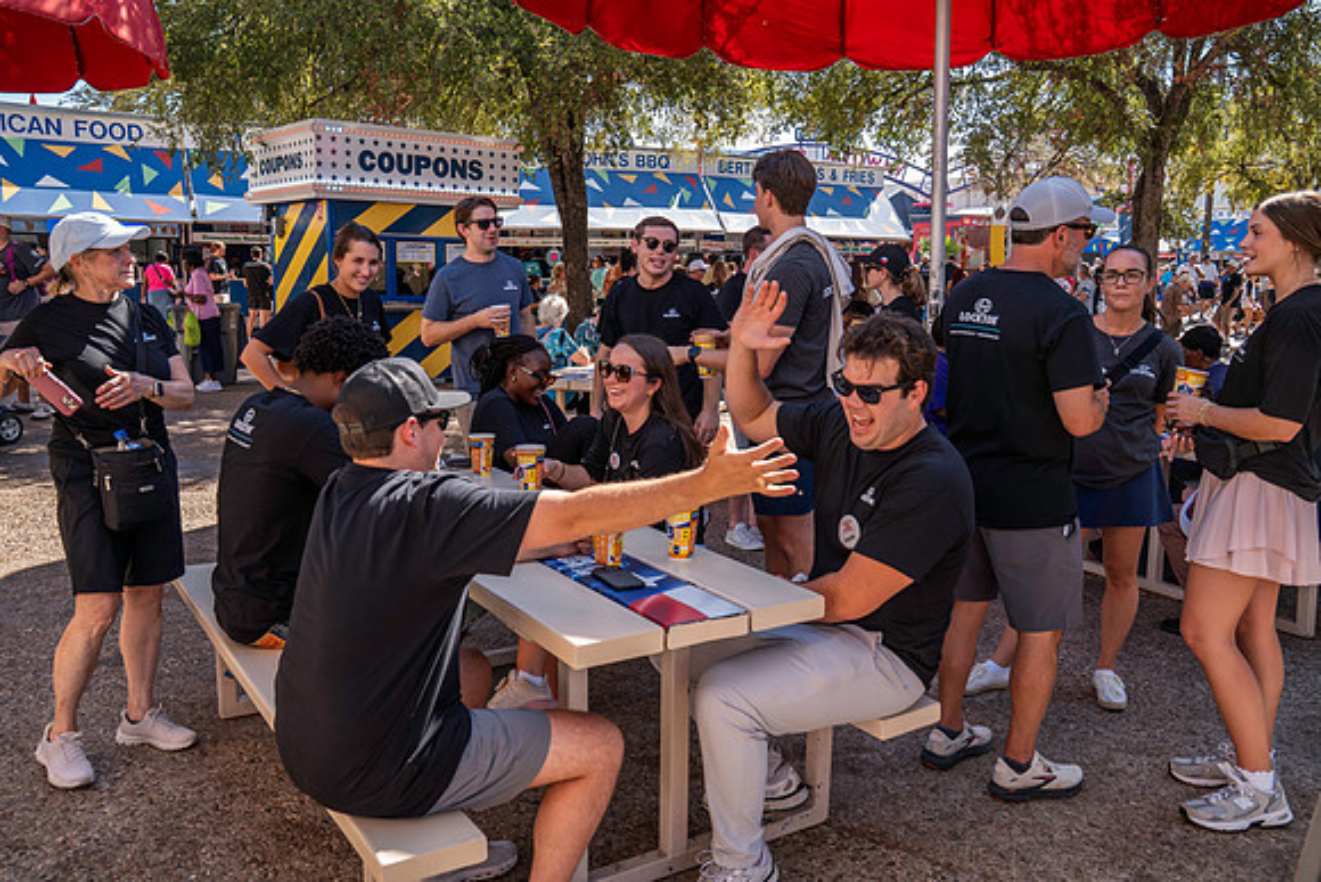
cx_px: 660
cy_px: 441
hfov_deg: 63.6
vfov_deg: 45.0
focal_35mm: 29
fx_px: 1064
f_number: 5.6
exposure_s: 1/200
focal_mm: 29
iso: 200
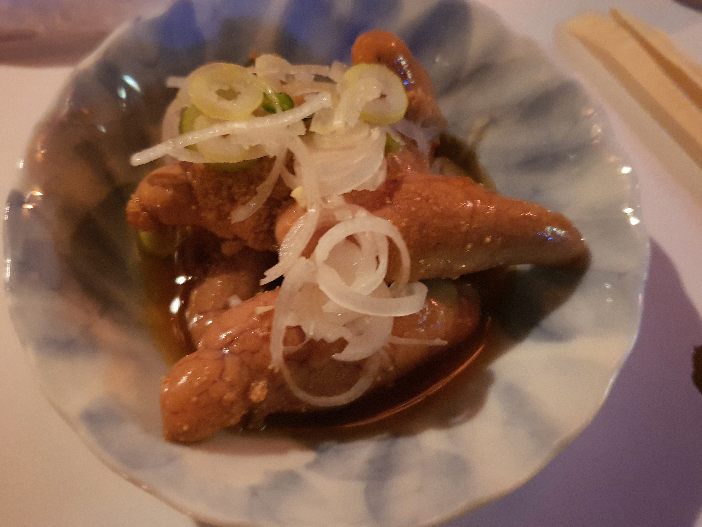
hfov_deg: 60.0
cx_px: 342
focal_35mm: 30
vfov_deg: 46.8
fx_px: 608
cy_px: 266
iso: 500
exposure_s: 1/13
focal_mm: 4.3
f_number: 1.5
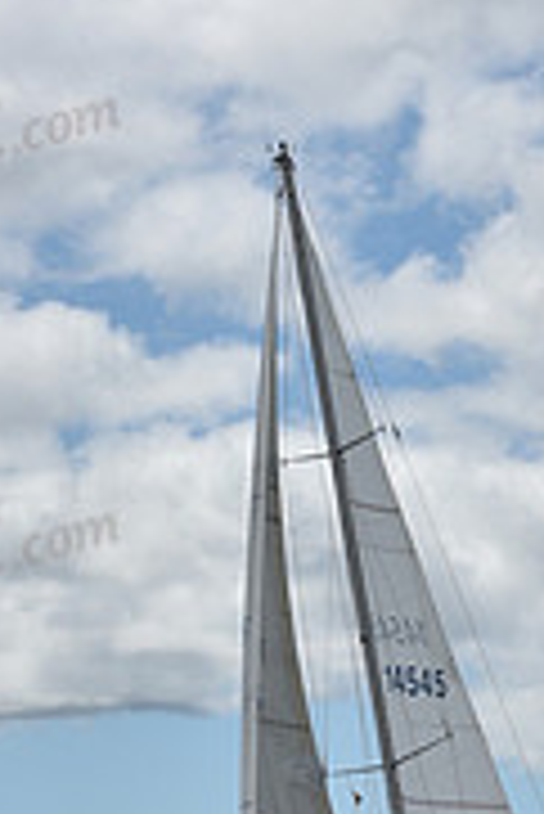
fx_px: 5067
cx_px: 353
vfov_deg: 9.1
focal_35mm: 224
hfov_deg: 6.1
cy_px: 765
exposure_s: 1/800
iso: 250
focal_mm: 70
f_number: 11
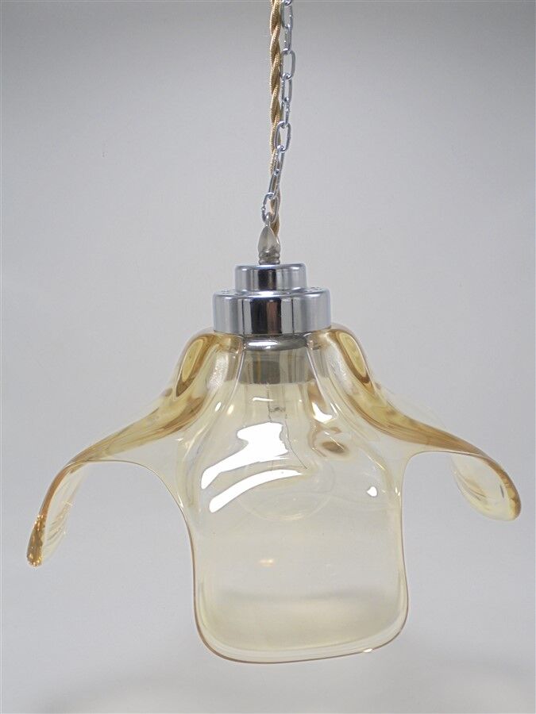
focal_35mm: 34
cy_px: 357
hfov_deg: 41.8
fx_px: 702
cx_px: 268
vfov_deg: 54.0
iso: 100
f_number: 4
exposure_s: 1/60
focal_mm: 6.1
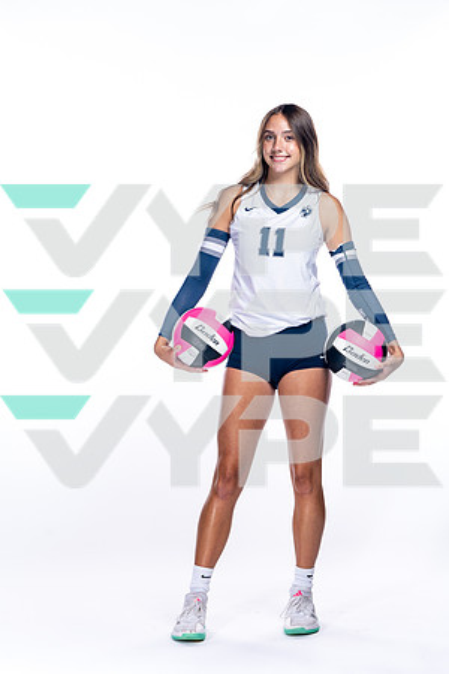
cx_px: 224
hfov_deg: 13.3
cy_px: 337
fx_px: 1927
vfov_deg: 19.8
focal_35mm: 103
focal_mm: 103
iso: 400
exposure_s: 1/250
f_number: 5.6
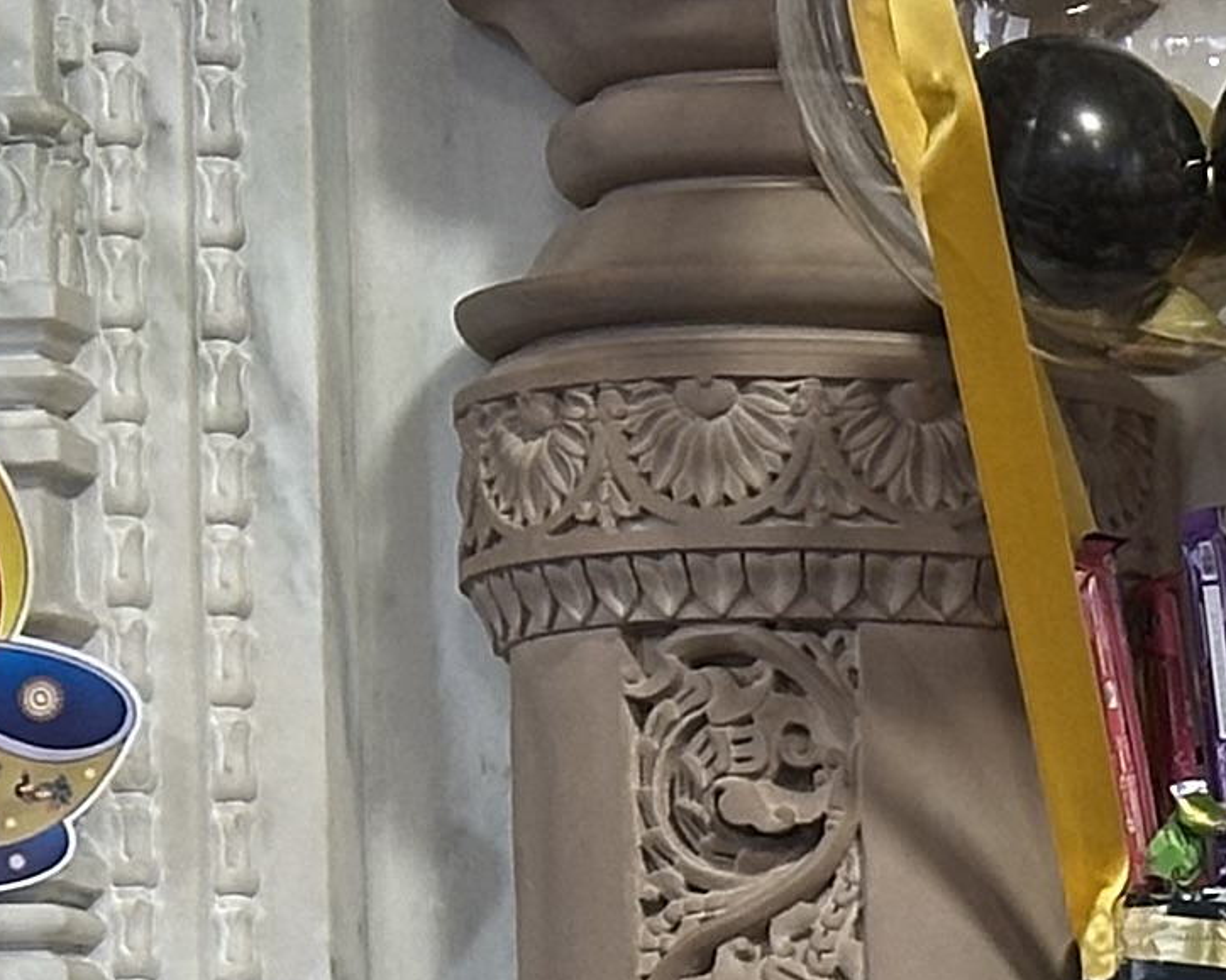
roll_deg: +1.2
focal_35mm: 261
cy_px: 1623
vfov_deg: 5.8
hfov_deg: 6.9
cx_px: 3231
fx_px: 9469
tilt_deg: +1.2
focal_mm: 6.86
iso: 80
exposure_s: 1/100
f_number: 1.78
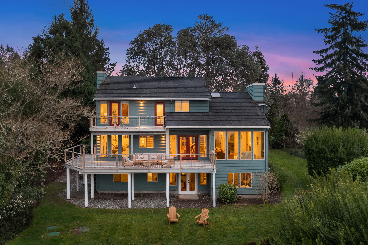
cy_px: 122
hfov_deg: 65.5
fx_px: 286
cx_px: 184
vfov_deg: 46.4
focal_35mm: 28
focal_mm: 10.26
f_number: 2.8
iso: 250
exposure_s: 1/10
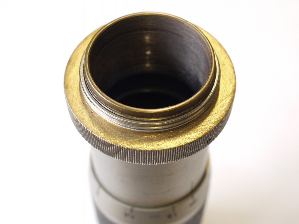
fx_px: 518
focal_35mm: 60
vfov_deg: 24.4
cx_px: 150
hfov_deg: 32.2
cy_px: 112
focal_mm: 30
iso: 400
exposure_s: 1/30
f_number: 6.3
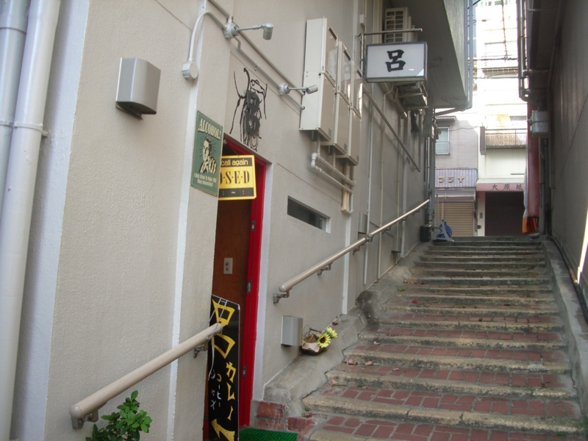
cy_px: 220
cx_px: 294
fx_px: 595
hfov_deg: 52.6
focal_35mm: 35
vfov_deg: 40.7
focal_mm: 5.8
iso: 80
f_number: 2.6
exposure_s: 1/160
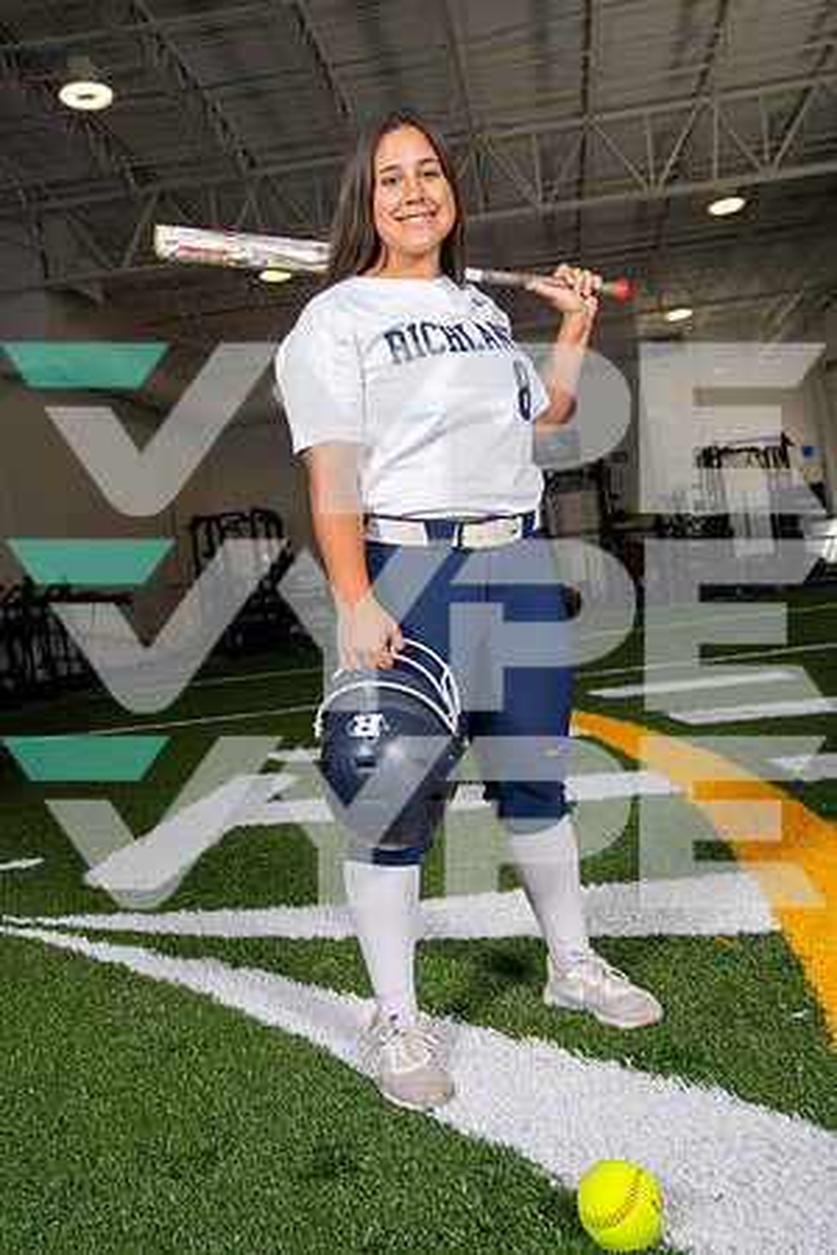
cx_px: 418
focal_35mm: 34
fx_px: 1186
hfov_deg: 38.9
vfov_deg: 55.8
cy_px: 628
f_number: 5.6
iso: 200
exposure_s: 1/200
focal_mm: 34
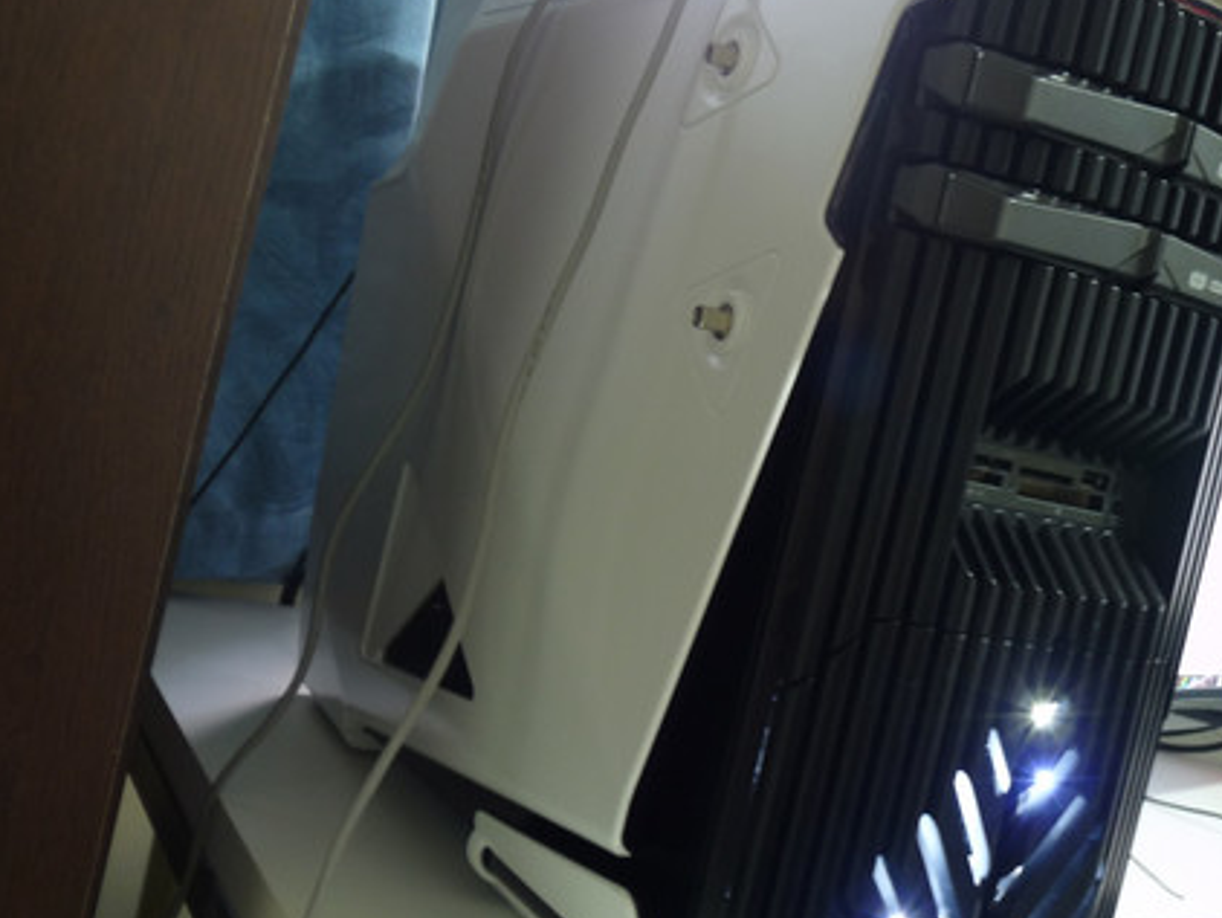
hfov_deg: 39.5
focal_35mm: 47
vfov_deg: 30.9
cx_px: 892
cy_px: 446
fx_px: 1660
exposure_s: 1/1.6
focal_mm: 5.5
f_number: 3.2
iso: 100
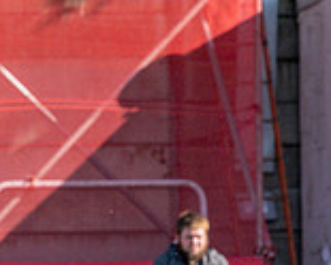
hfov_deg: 2.0
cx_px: 80
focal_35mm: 978
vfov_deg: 1.6
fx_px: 9581
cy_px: 407
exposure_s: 1/2500
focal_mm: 150
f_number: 4
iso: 400
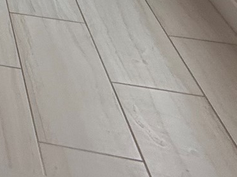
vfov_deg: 13.5
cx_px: -187
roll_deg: +0.0
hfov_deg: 19.3
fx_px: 527
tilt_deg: -8.4
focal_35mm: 77
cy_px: -257
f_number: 2.2
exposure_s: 1/115
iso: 64
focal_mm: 2.22
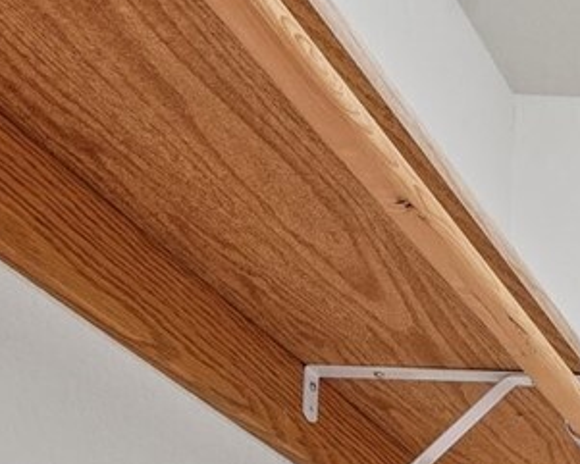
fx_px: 1545
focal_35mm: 90
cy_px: 966
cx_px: 1203
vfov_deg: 14.0
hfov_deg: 15.9
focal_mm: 17
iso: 400
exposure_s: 1/4
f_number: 8
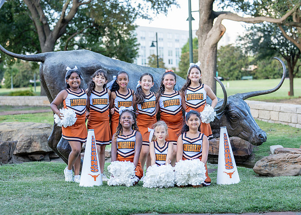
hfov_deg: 32.1
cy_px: 119
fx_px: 522
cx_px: 155
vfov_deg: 23.2
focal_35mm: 61
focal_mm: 50
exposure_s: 1/400
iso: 250
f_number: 2
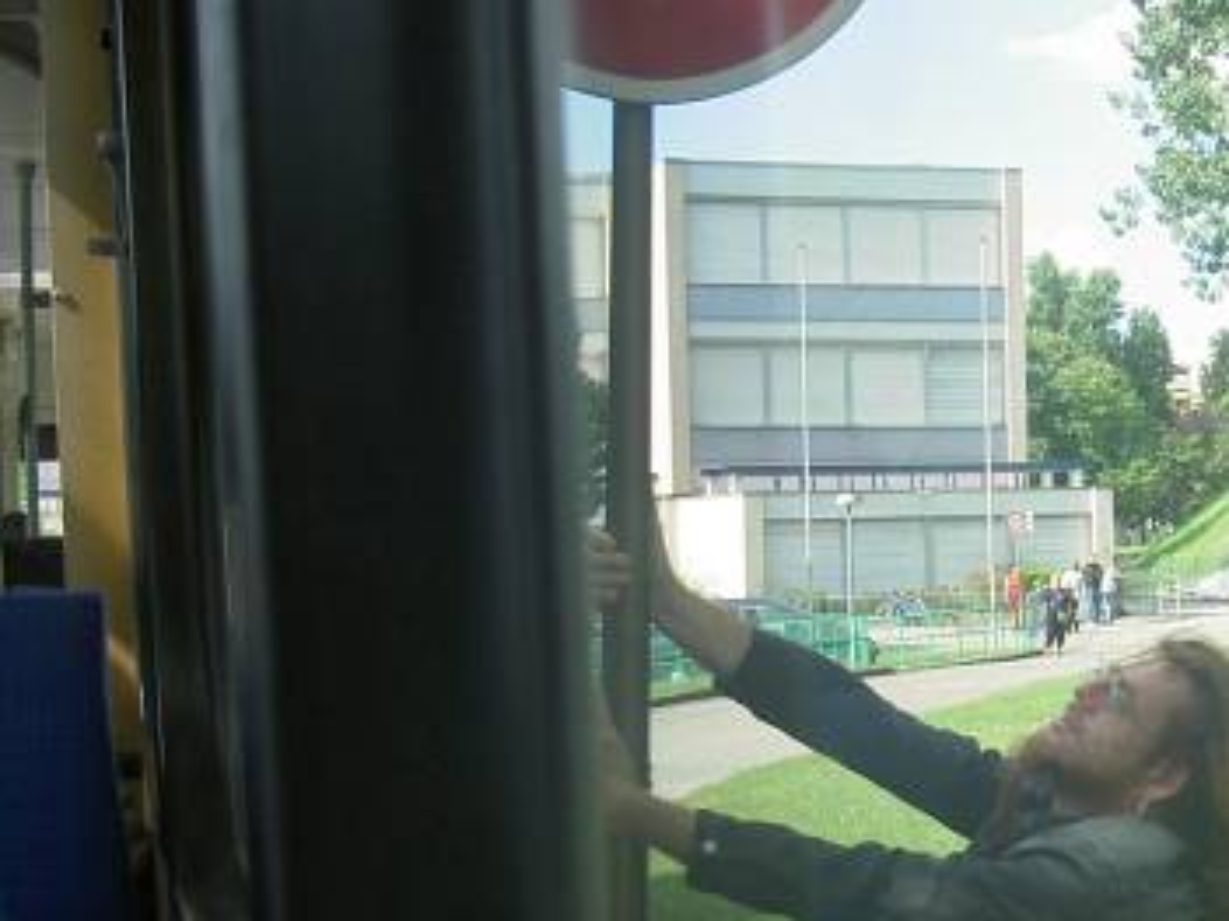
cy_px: 655
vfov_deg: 16.5
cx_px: 840
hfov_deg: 21.9
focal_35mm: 89
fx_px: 3159
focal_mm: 8
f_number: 2.8
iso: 100
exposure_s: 1/250
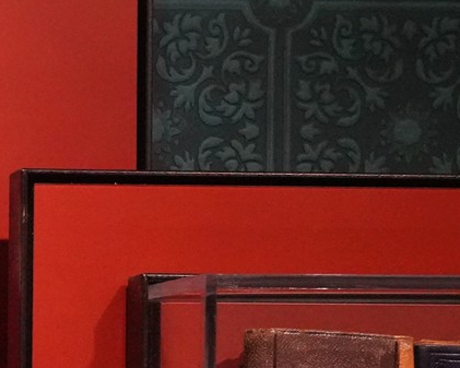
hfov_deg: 8.8
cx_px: -497
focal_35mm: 205
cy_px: 487
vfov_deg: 7.5
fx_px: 2792
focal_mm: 46
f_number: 8
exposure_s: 1/60
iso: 10000
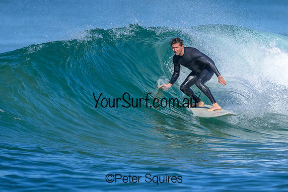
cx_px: 135
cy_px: 117
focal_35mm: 986
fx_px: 7890
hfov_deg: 2.1
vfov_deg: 1.4
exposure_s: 1/2000
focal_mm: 800
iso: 360
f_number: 6.3
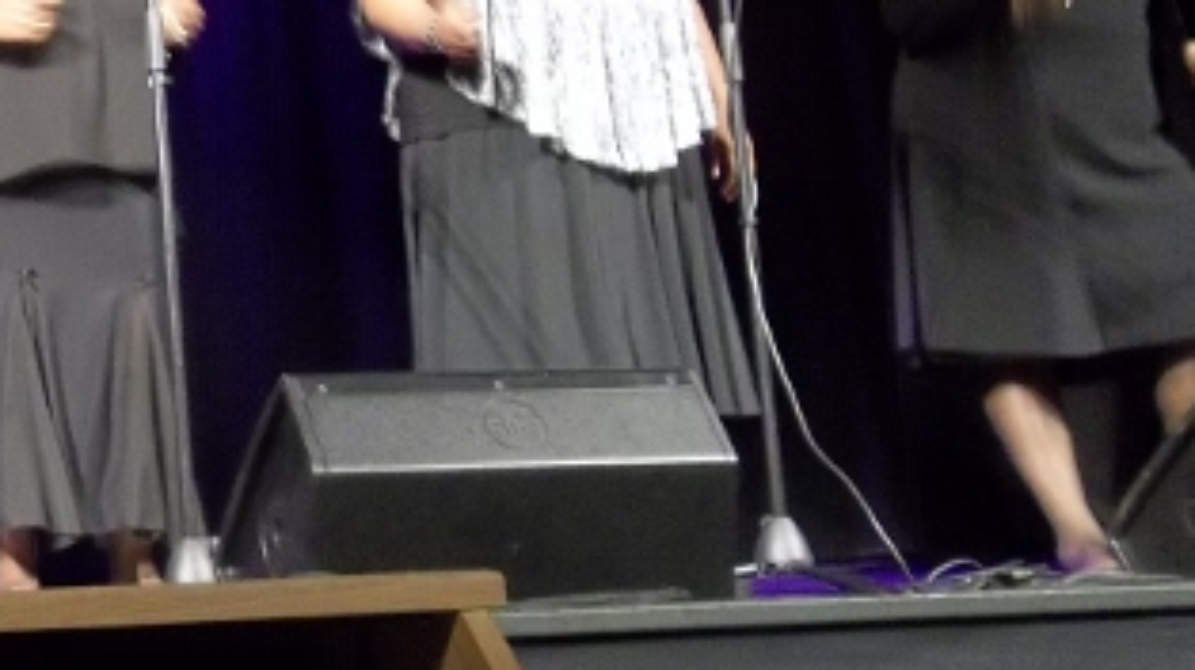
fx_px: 2374
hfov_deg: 25.8
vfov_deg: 15.9
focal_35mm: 75
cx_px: -164
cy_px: 72
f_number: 3.5
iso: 320
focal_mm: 4.9
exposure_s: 1/8
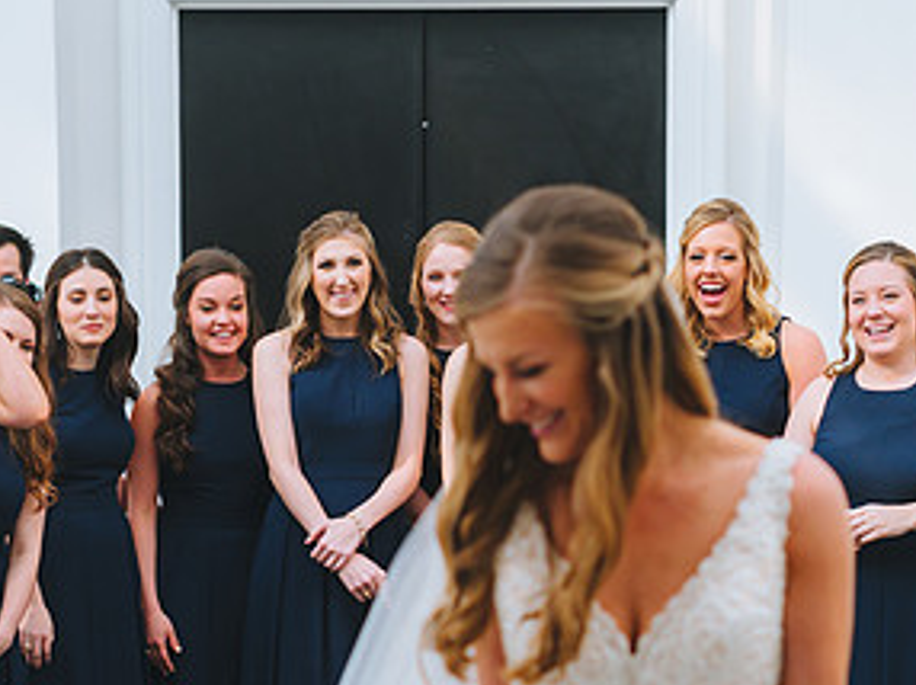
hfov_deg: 18.9
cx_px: 382
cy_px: 617
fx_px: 2750
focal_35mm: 104
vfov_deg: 14.1
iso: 250
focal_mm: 50
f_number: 3.5
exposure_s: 1/400
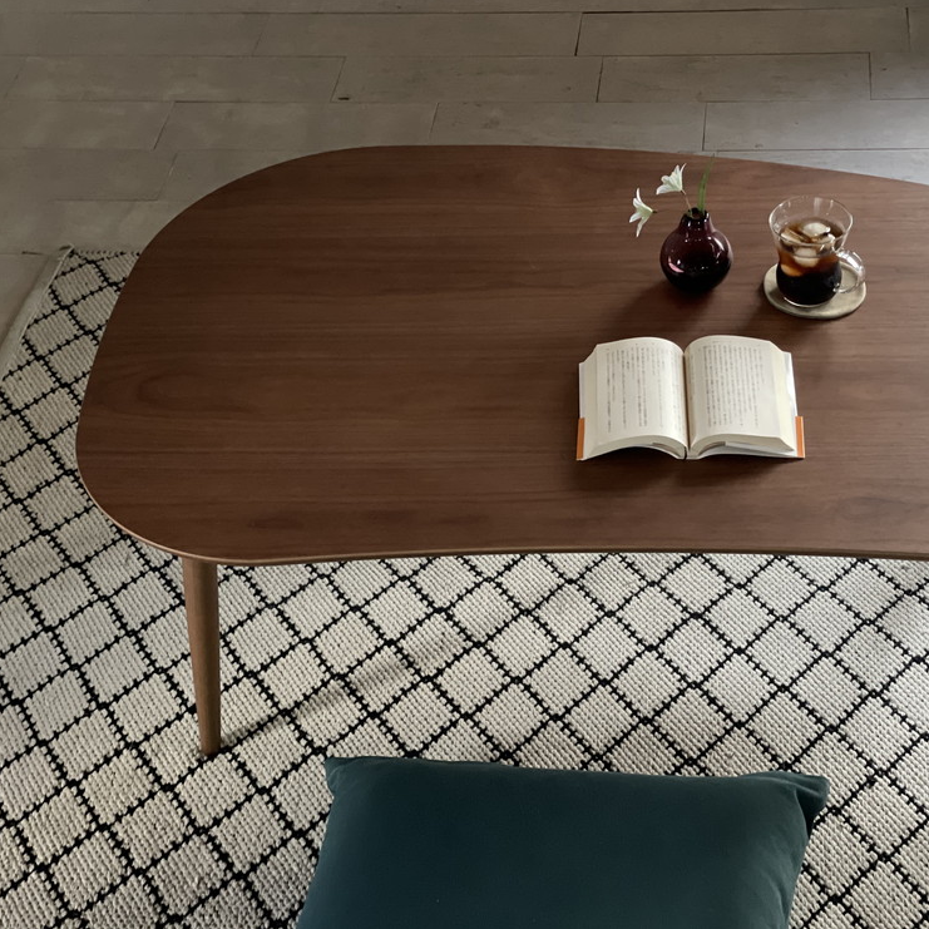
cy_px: 463
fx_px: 1883
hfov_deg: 27.6
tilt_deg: -42.3
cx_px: 594
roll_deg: +4.4
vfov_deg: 27.7
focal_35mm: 62
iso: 500
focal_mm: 6
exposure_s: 1/24
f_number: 2
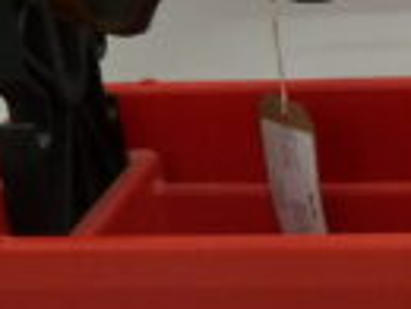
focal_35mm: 115
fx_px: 1368
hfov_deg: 15.9
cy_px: 25
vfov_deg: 12.8
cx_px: 588
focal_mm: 4.1
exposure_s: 1/30
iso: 250
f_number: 3.3
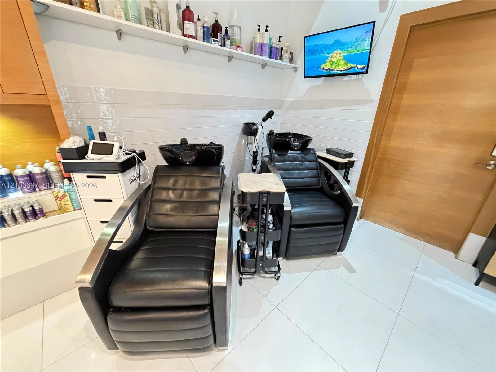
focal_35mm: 14
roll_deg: +0.3
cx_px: 248
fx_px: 201
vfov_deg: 85.7
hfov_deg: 102.1
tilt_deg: -22.8
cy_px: 186
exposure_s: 1/60
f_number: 2.2
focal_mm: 2.22
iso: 800
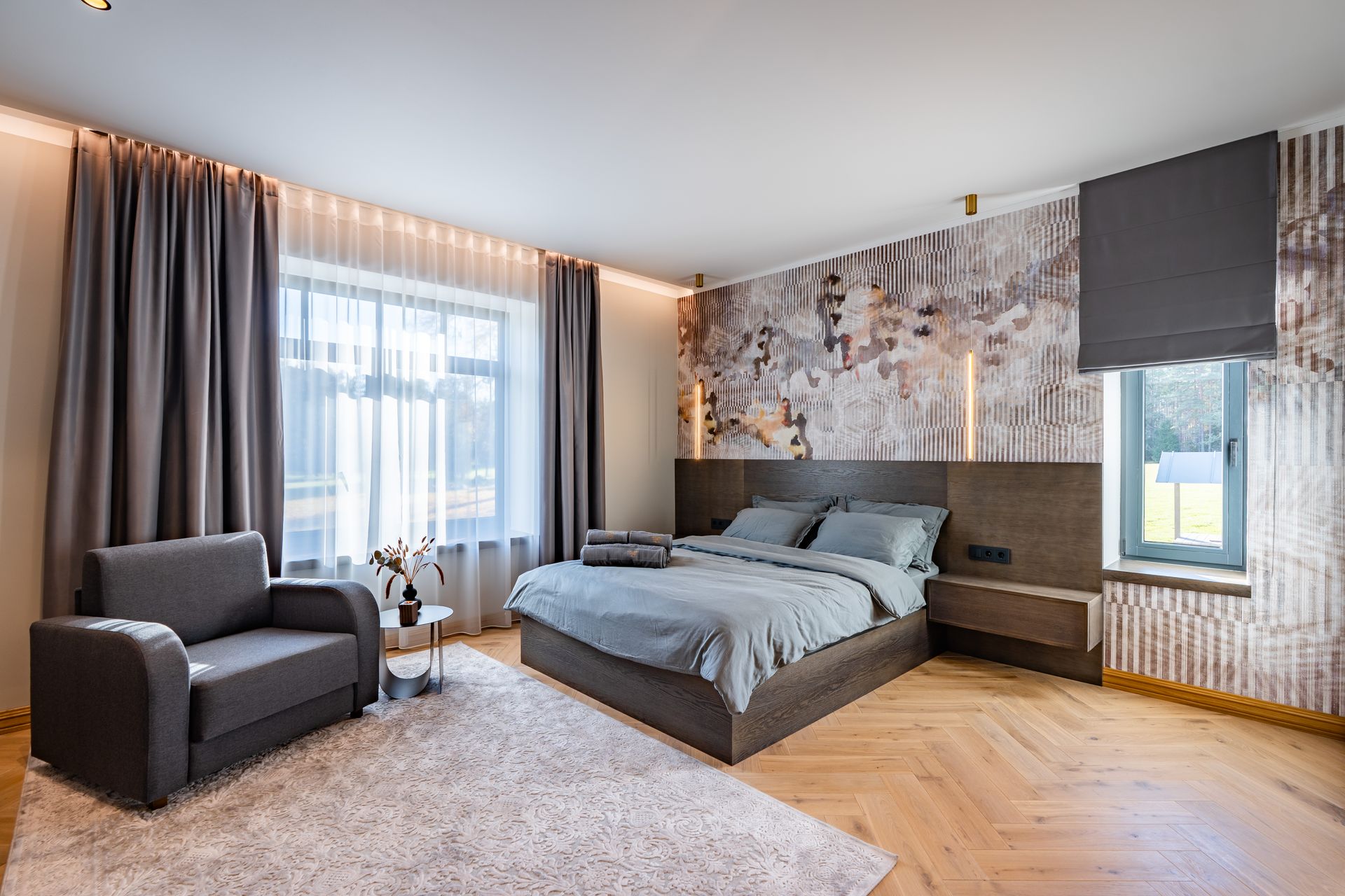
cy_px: 448
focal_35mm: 16
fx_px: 598
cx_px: 672
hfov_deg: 96.7
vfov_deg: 73.7
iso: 100
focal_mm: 16
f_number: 7.1
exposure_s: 1/40
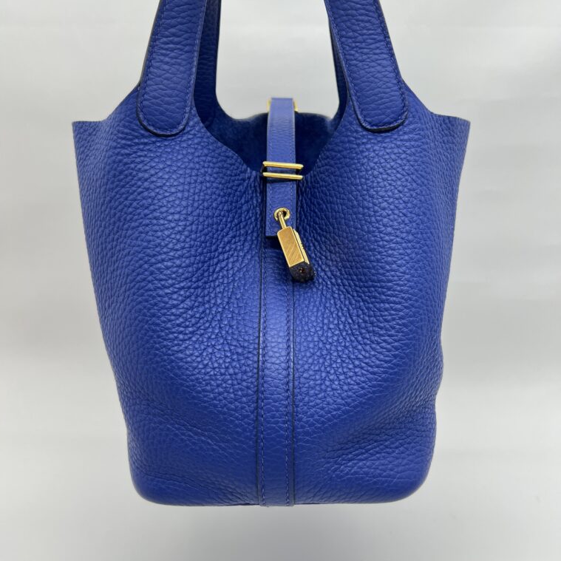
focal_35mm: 31
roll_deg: +2.5
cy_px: 283
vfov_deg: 52.5
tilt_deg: -16.3
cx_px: 278
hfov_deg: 52.5
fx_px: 568
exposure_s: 1/100
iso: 40
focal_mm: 5.7
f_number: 1.5
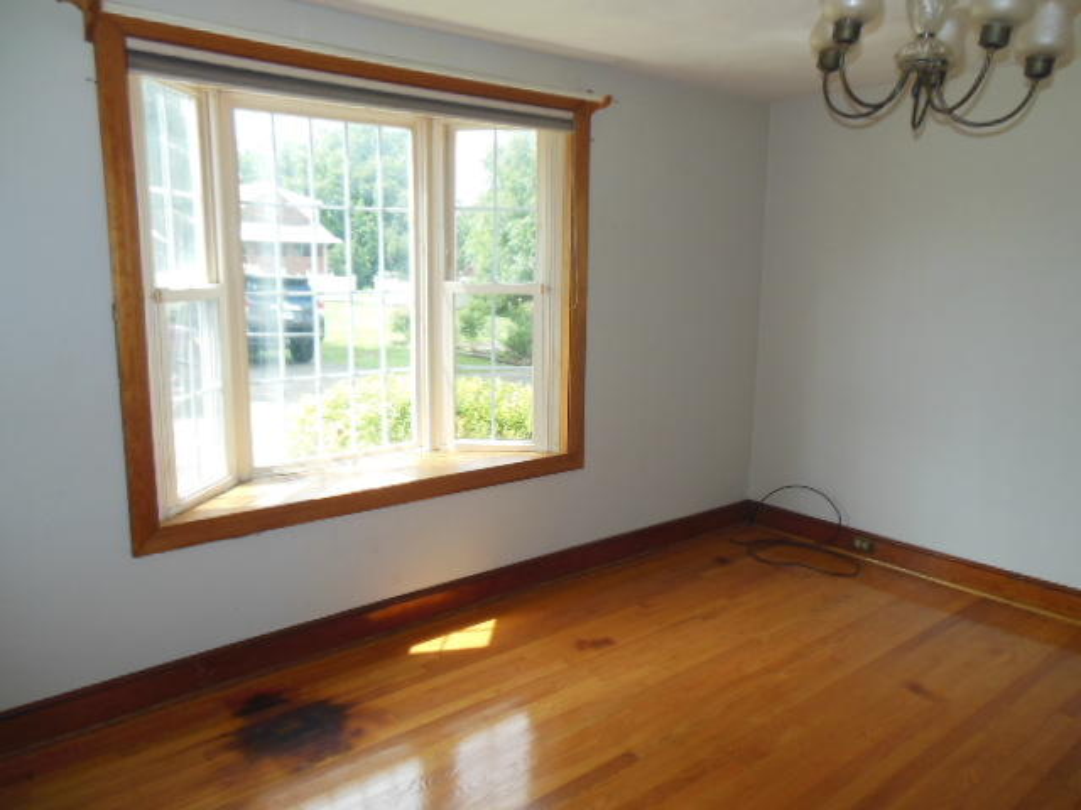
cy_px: 405
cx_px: 540
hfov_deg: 69.4
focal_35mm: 25
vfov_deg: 54.9
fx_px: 781
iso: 125
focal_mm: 4.5
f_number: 3.2
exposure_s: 1/160
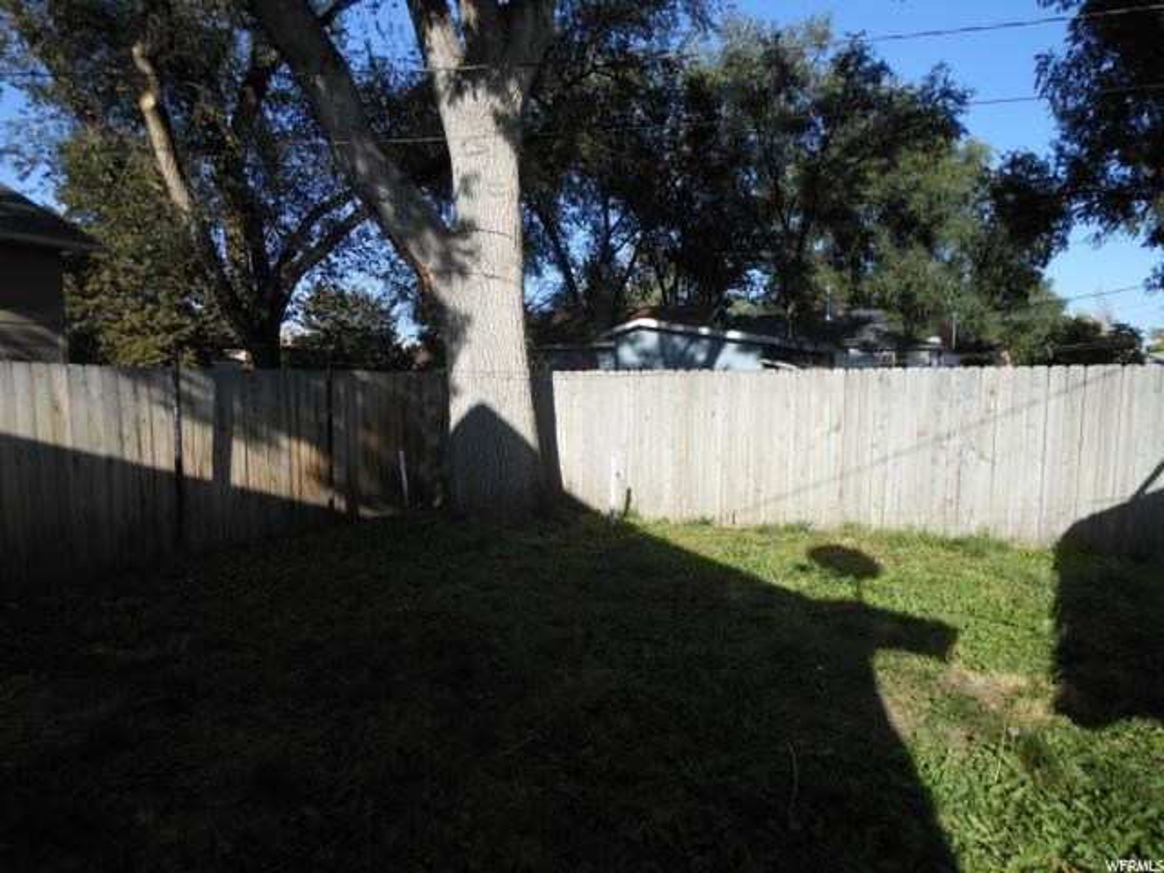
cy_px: 436
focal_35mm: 25
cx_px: 582
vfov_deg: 54.9
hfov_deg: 69.4
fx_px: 841
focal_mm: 4.5
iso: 80
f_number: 3.2
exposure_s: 1/800
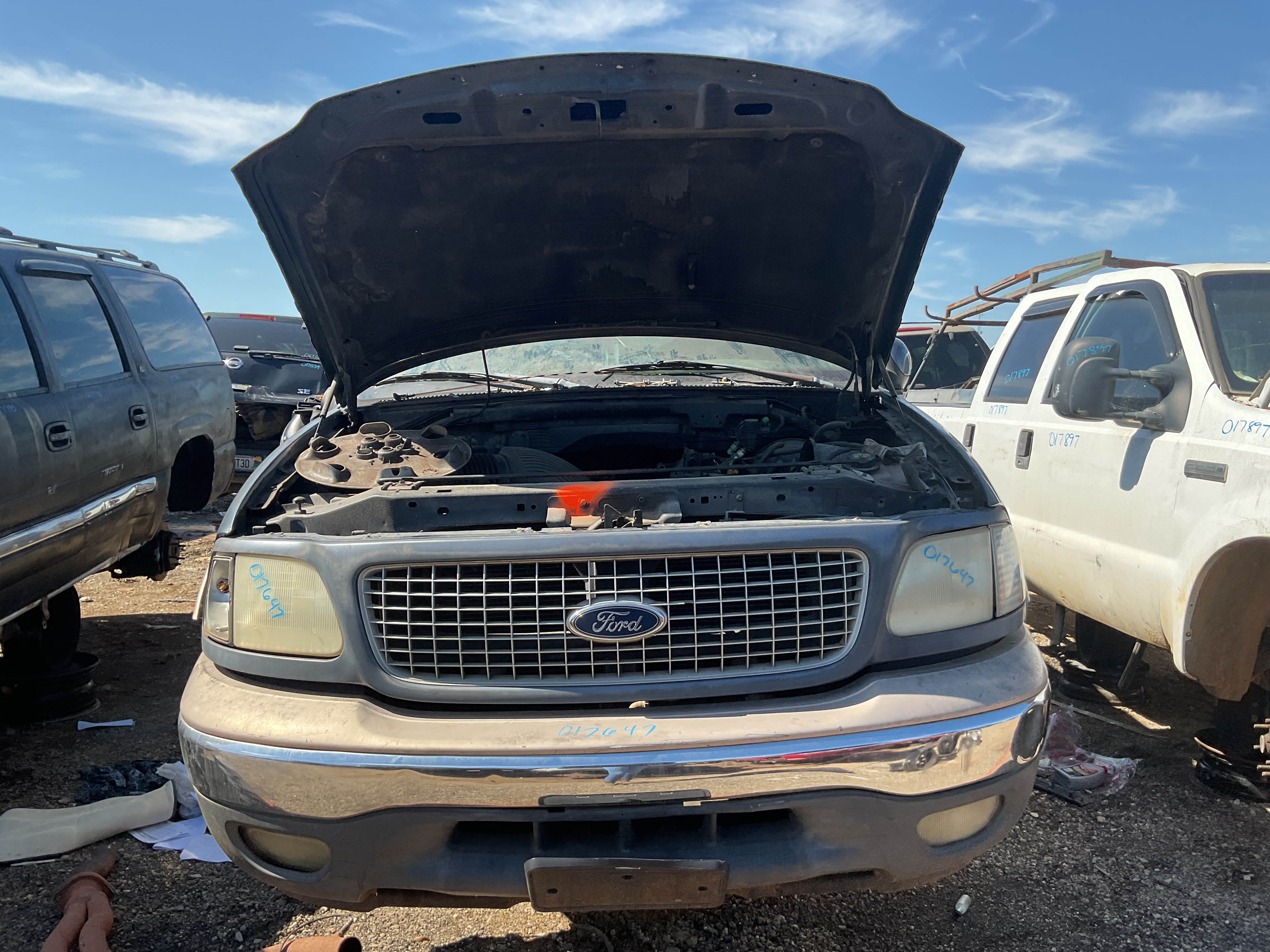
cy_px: 476
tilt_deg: -4.2
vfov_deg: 48.2
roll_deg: -0.3
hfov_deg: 61.7
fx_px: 1064
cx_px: 635
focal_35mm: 29
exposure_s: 1/944
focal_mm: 3
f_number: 1.8
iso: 16
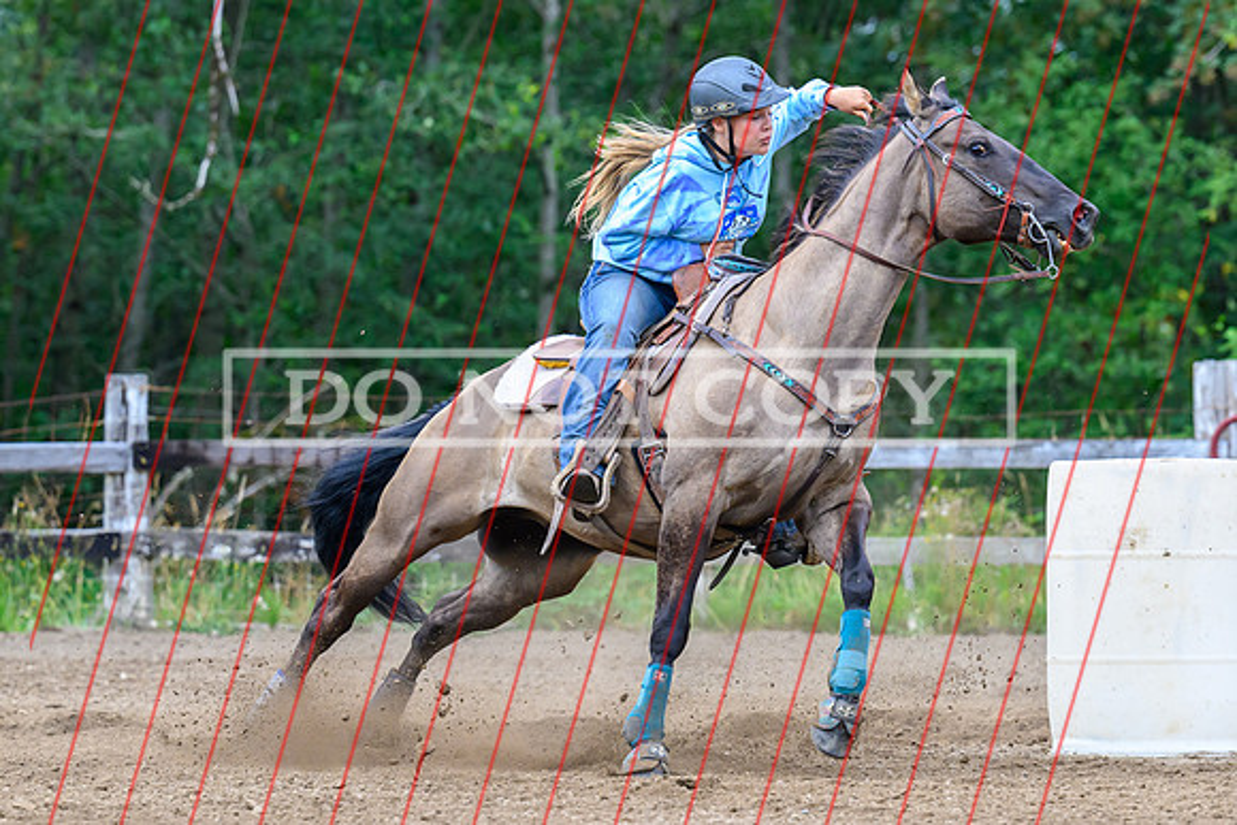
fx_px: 7226
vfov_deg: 6.5
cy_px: 452
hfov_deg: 9.8
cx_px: 605
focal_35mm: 210
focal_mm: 140
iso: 2800
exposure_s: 1/1600
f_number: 4
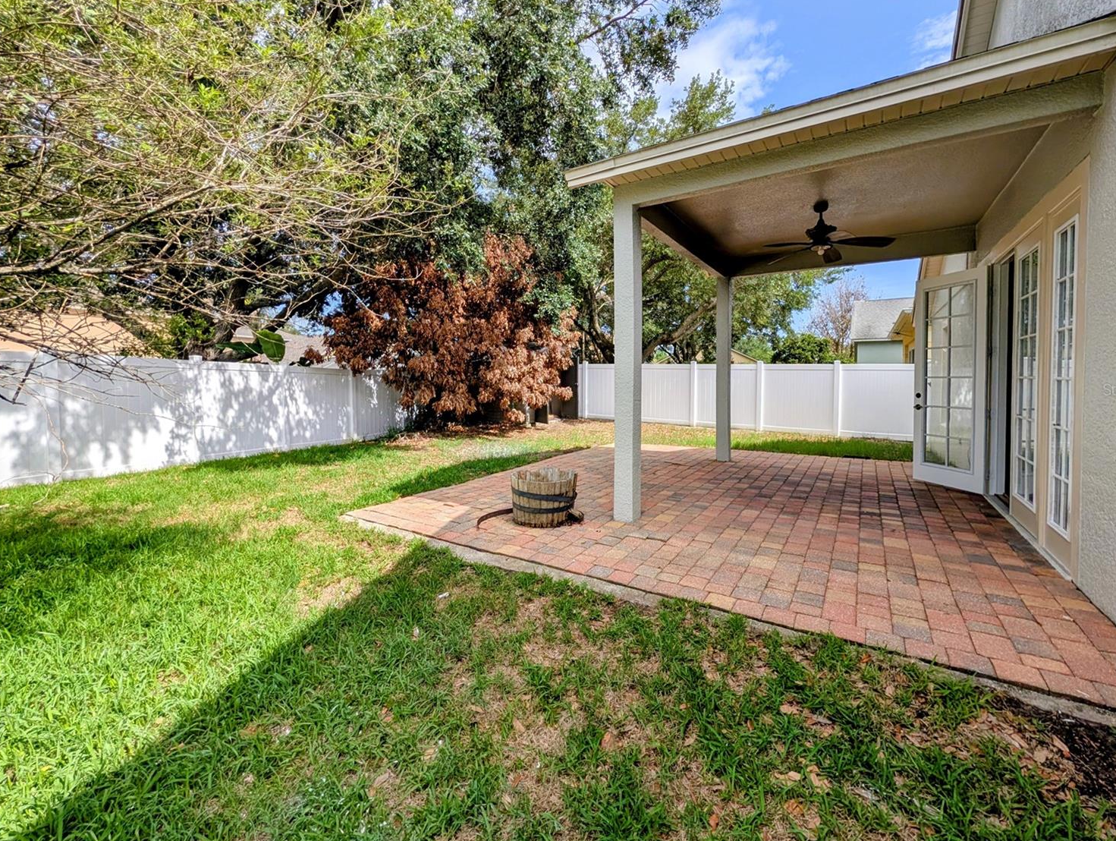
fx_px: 420
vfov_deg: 89.9
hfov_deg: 106.1
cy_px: 389
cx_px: 570
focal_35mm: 13
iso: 49
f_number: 1.7
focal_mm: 2.02
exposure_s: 1/3906
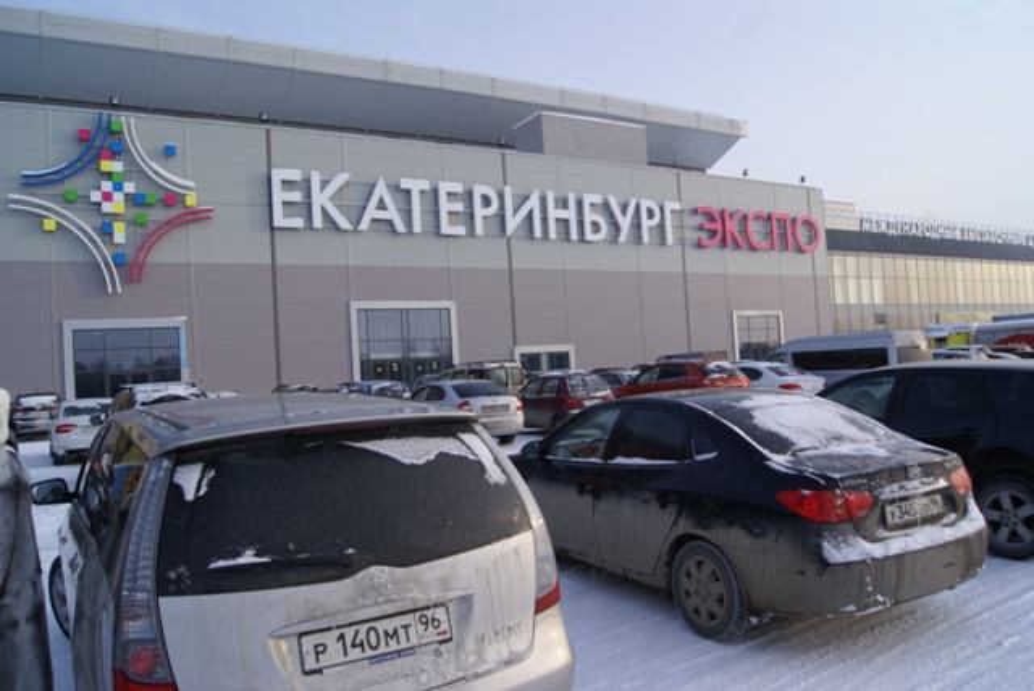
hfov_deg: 67.3
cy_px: 346
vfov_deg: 48.0
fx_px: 776
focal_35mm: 27
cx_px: 517
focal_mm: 18
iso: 100
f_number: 10
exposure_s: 1/100
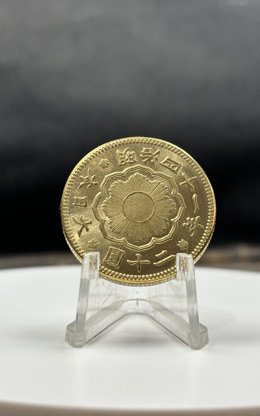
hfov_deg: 23.1
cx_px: 138
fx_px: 635
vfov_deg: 36.3
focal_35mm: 56
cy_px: 210
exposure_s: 1/62
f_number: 1.6
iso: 50
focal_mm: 5.96
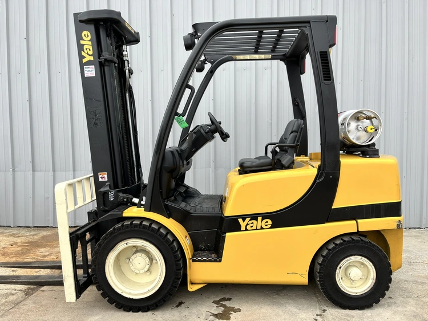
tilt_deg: -3.0
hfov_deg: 67.3
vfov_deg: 53.1
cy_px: 160
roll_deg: +0.4
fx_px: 322
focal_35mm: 26
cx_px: 214
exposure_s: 1/611
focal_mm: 5.1
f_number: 1.6
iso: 50
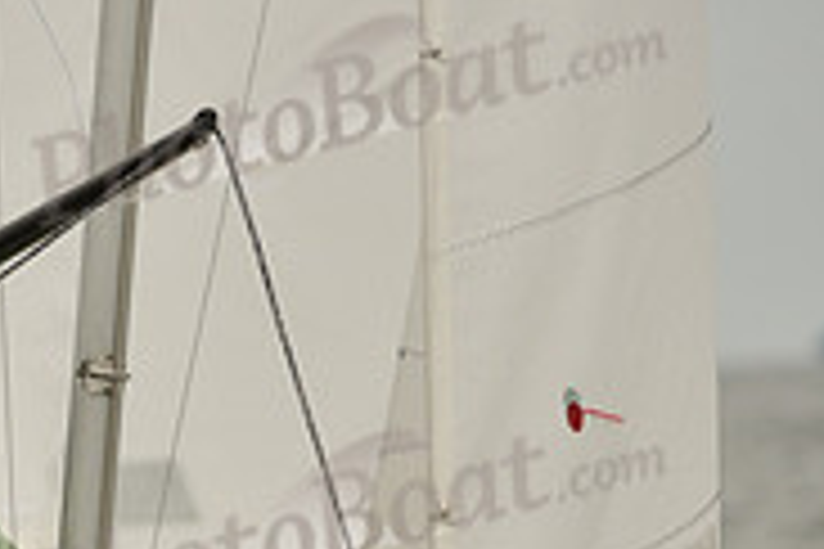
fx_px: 19568
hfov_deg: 2.4
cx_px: -198
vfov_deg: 1.6
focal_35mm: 855
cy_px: 821
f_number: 5.6
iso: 320
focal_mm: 270
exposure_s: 1/2000
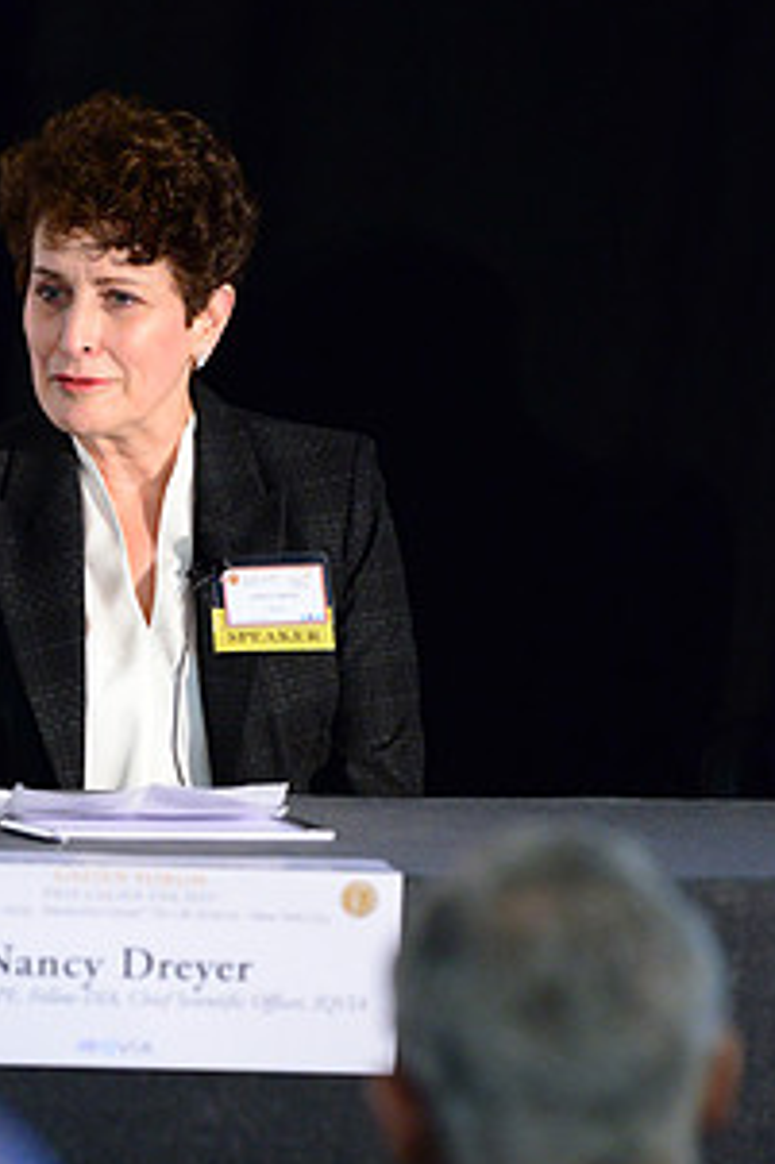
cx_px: 121
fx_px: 8696
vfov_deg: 7.6
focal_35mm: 269
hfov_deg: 5.1
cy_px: 1033
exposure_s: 1/320
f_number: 2.8
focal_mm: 140
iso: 4000
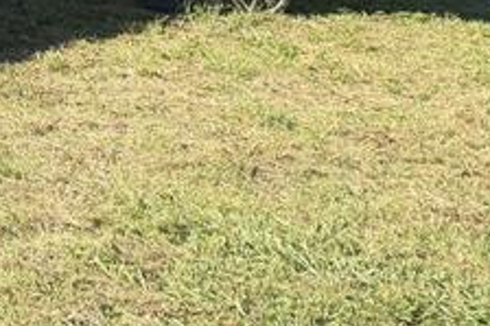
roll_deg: +1.7
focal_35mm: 114
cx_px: -567
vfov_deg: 10.1
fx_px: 1550
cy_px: -512
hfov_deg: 14.2
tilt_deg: +7.2
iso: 80
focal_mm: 6.76
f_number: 1.78
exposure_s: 1/1727
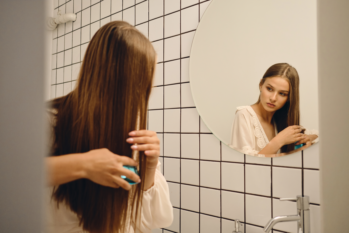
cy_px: 116
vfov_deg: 37.9
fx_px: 339
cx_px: 174
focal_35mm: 35
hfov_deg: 54.4
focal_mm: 23
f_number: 2
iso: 800
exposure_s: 1/250
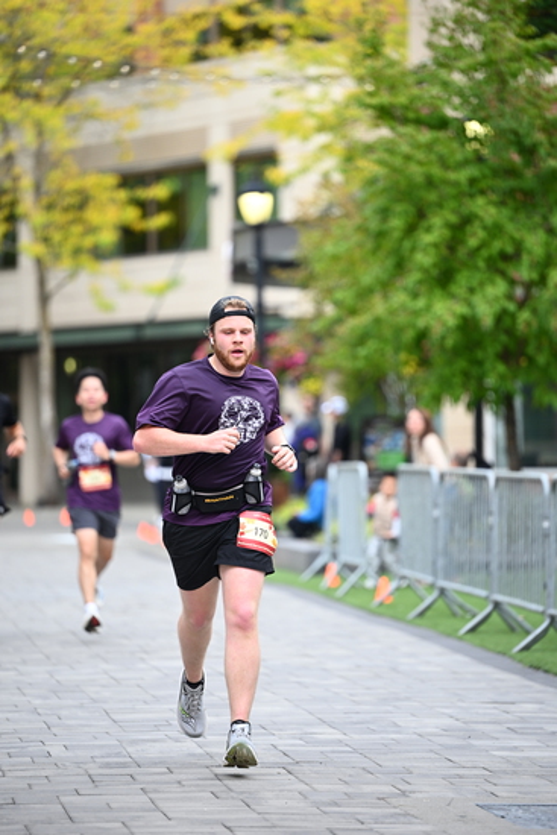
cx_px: 278
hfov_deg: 7.9
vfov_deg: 11.7
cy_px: 418
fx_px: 4059
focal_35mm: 175
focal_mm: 175
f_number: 2.8
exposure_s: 1/1250
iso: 640
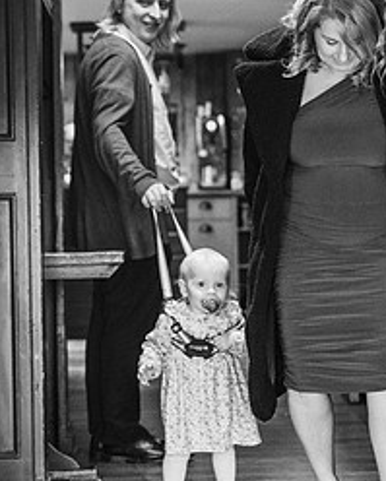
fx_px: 1696
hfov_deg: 13.0
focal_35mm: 119
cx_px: 269
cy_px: 312
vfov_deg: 16.1
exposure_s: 1/200
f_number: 3.5
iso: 5000
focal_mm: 70
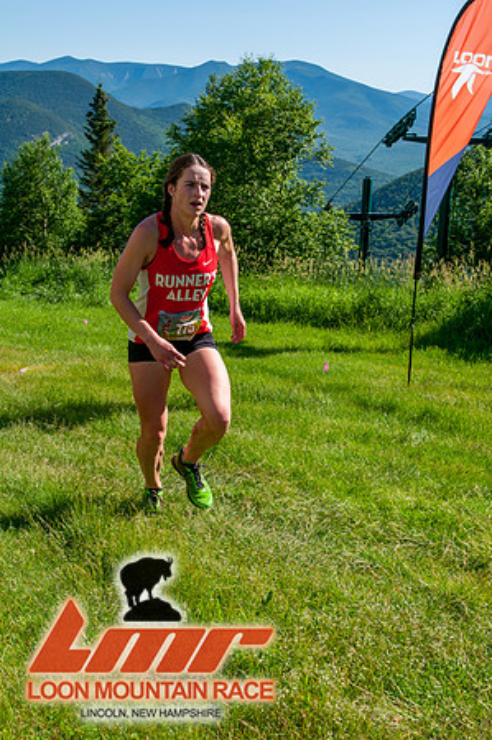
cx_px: 246
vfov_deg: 38.9
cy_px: 370
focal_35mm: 51
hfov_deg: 26.4
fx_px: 1048
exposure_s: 1/500
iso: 200
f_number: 8
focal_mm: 34
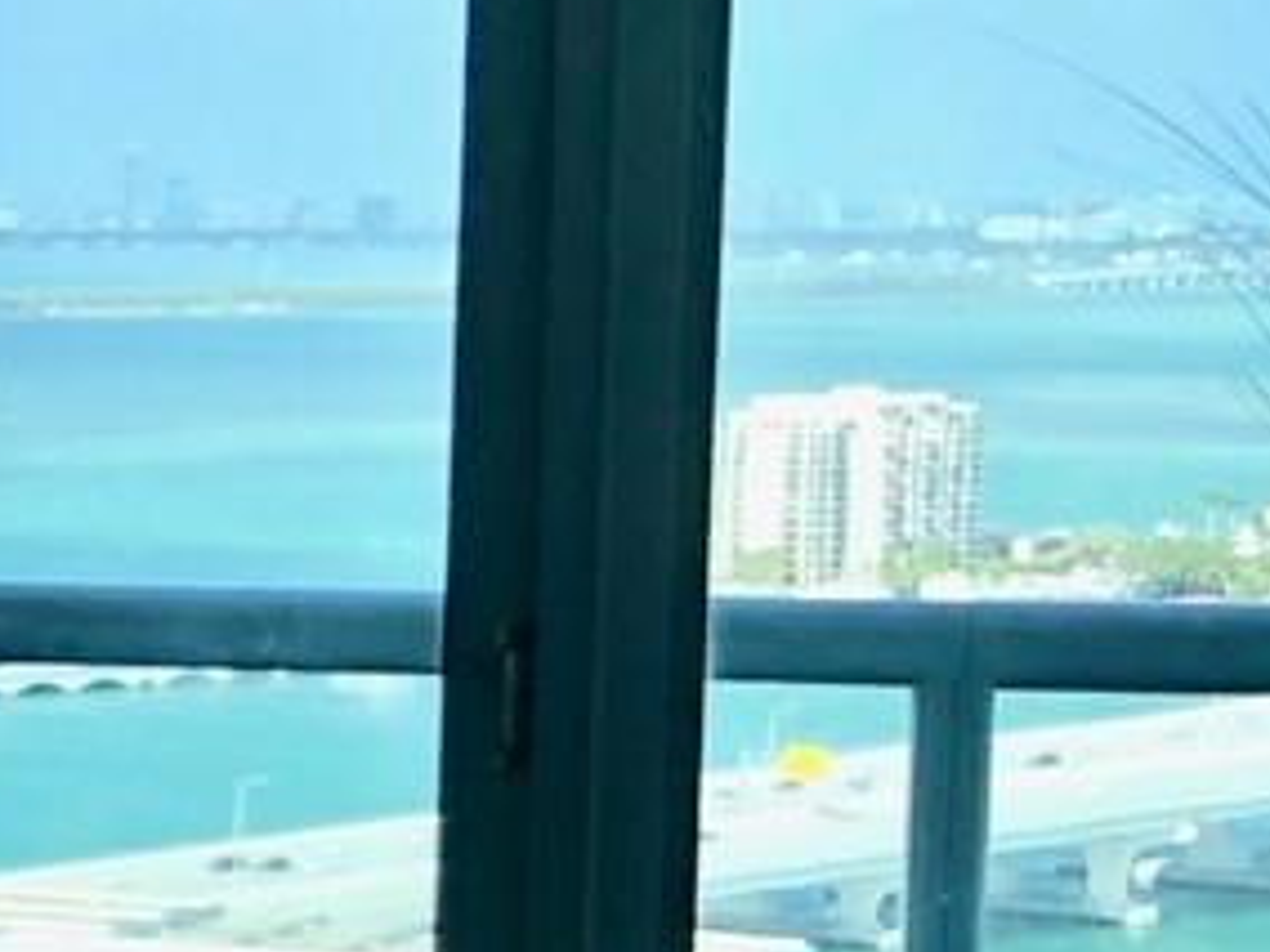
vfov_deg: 9.4
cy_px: 822
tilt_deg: -5.6
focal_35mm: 158
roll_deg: +0.5
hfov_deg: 10.0
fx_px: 5797
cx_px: -2272
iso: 20
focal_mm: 4
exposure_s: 1/405
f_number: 1.8
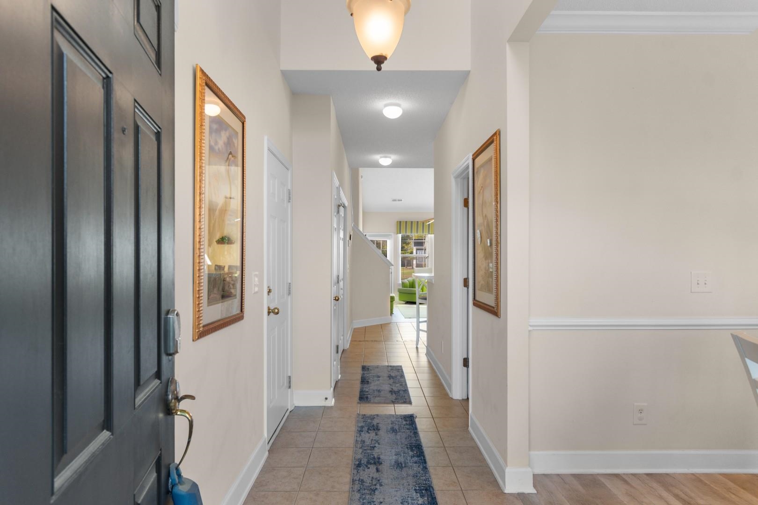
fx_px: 442
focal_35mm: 21
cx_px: 379
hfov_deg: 81.2
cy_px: 252
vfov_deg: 59.5
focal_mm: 14
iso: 100
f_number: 5
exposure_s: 1/6
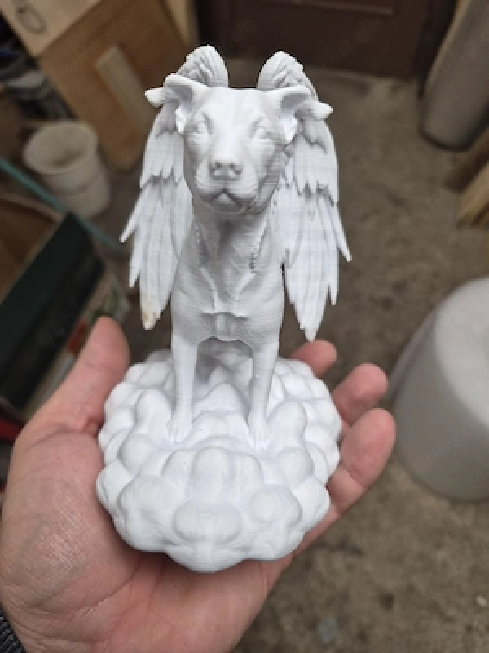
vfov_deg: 73.9
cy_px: 326
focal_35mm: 23
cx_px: 244
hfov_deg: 58.9
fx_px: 433
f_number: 1.8
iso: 160
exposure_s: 1/182
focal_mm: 5.4
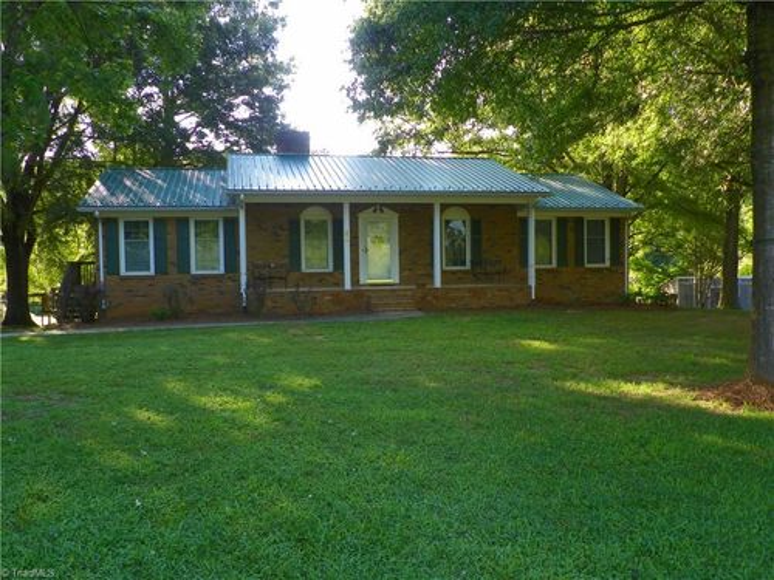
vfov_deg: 44.2
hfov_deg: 56.8
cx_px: 387
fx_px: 716
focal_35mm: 32
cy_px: 290
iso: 64
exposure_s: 1/100
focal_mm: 5.7
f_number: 2.8
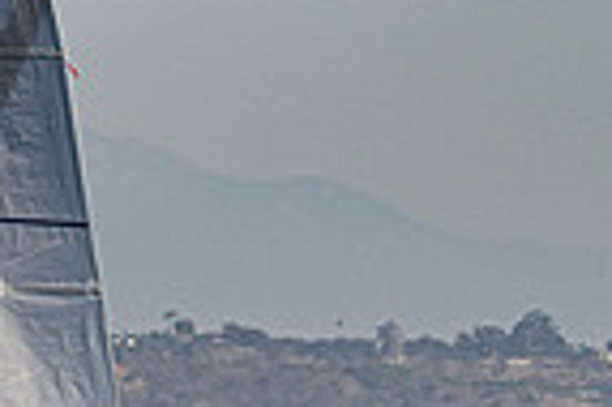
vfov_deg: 1.1
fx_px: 20614
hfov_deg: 1.7
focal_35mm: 1214
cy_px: 16
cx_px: -294
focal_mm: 220
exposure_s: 1/3200
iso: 320
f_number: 5.6
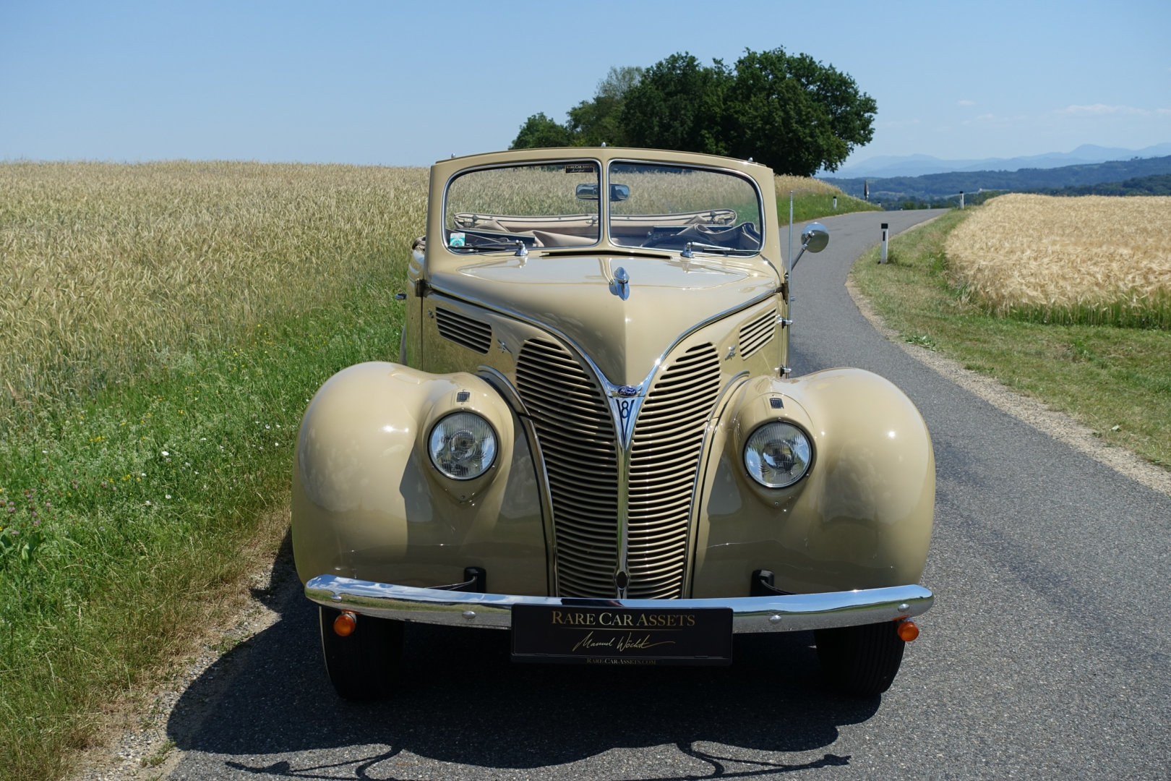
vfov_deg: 31.2
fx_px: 1399
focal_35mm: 43
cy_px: 390
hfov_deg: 45.4
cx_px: 586
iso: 125
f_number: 4
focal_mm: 15.94
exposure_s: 1/160
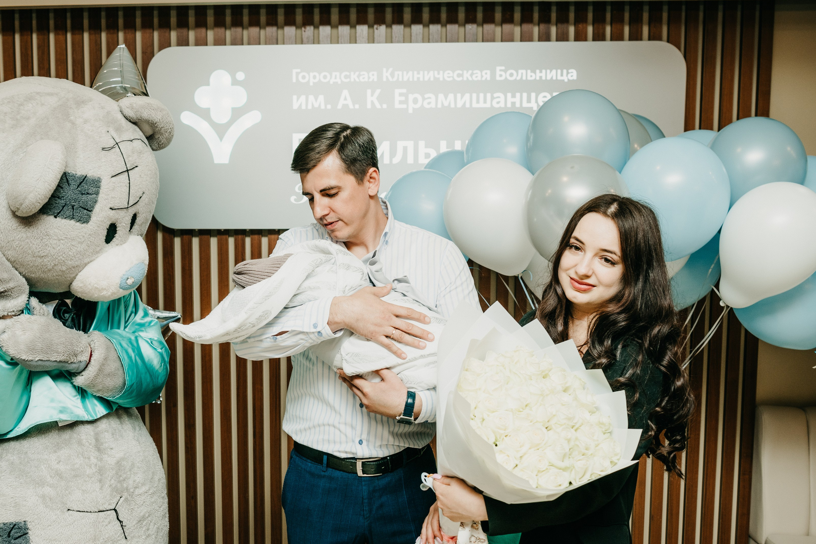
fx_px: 997
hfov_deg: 44.1
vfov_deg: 30.4
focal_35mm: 44
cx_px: 294
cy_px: 326
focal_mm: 31
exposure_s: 1/160
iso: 125
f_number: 4
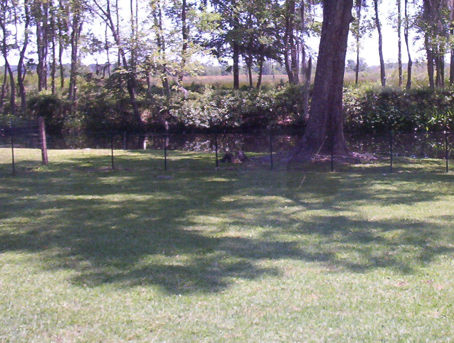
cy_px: 129
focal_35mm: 62
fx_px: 815
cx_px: 319
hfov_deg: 30.8
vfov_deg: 23.7
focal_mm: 6
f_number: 4.5
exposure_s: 1/202
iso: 100
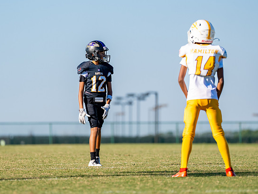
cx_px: 98
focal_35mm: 334
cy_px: 92
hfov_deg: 5.9
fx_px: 2489
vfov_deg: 4.5
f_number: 2.8
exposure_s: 1/3200
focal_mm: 200
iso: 160
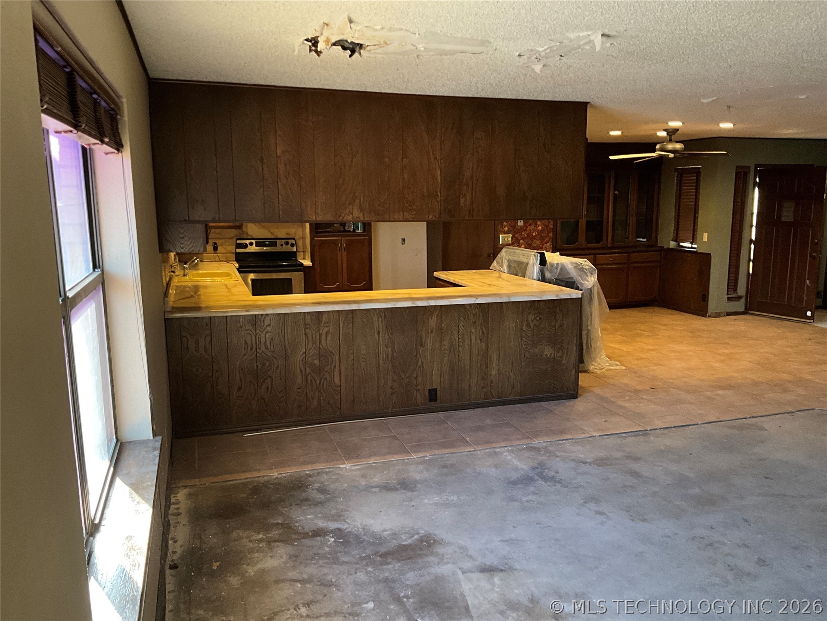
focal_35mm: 29
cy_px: 310
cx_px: 414
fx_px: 693
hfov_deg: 61.7
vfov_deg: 48.2
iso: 64
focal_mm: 3
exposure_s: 1/61
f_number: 1.8
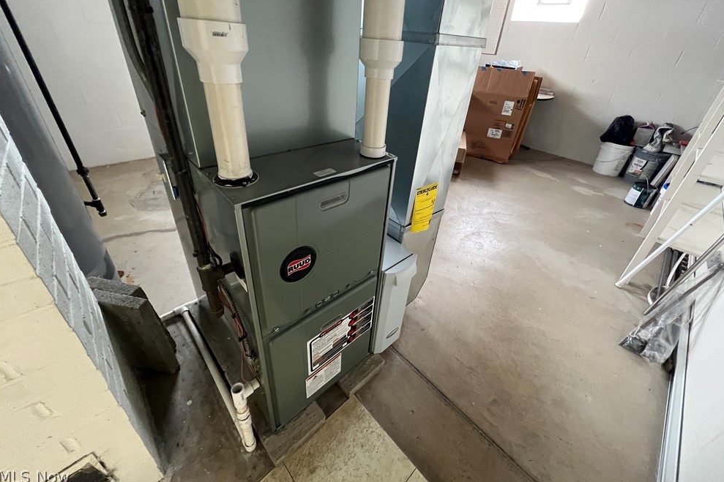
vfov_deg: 80.7
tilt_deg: -29.5
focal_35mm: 14
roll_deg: -2.4
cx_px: 368
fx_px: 281
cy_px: 208
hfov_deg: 104.3
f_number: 1.8
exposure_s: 1/60
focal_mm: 1.57
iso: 400
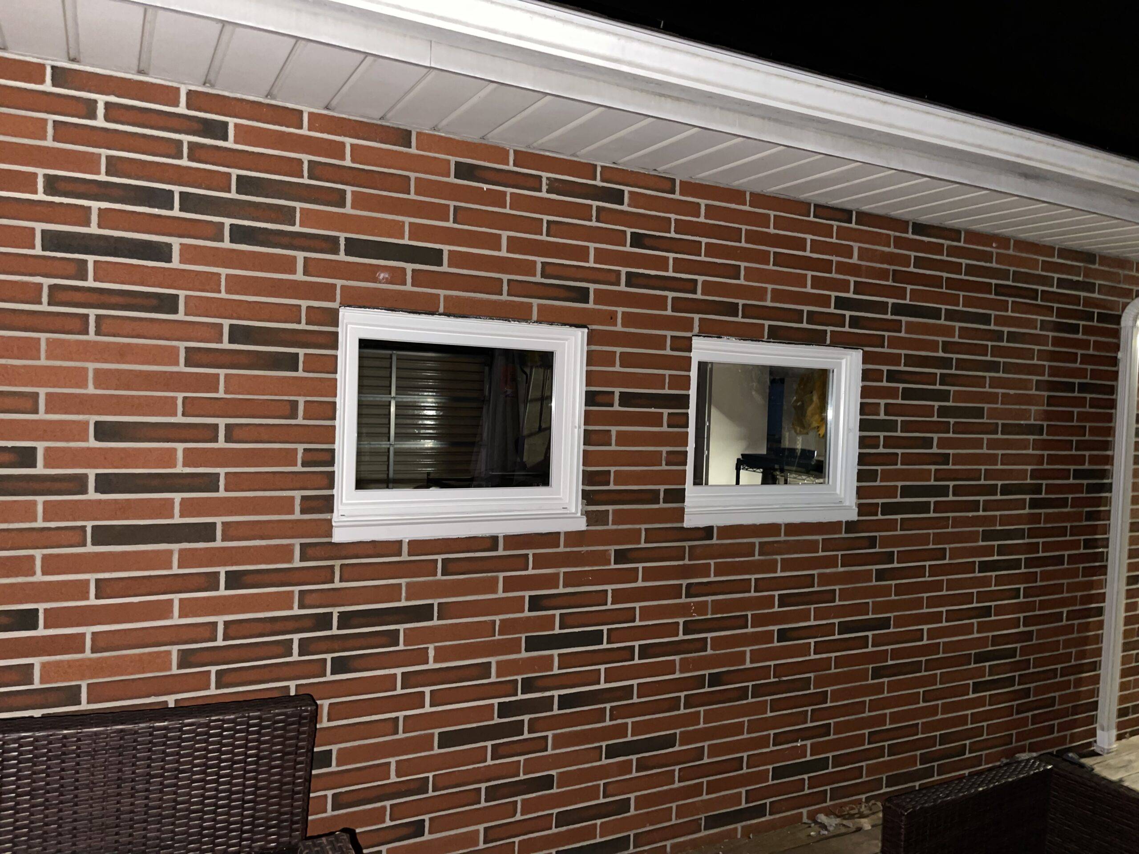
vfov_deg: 53.1
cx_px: 570
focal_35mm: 26
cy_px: 427
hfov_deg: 67.3
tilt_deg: -2.3
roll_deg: -1.7
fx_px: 856
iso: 250
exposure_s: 1/4
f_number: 1.6
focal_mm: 5.1
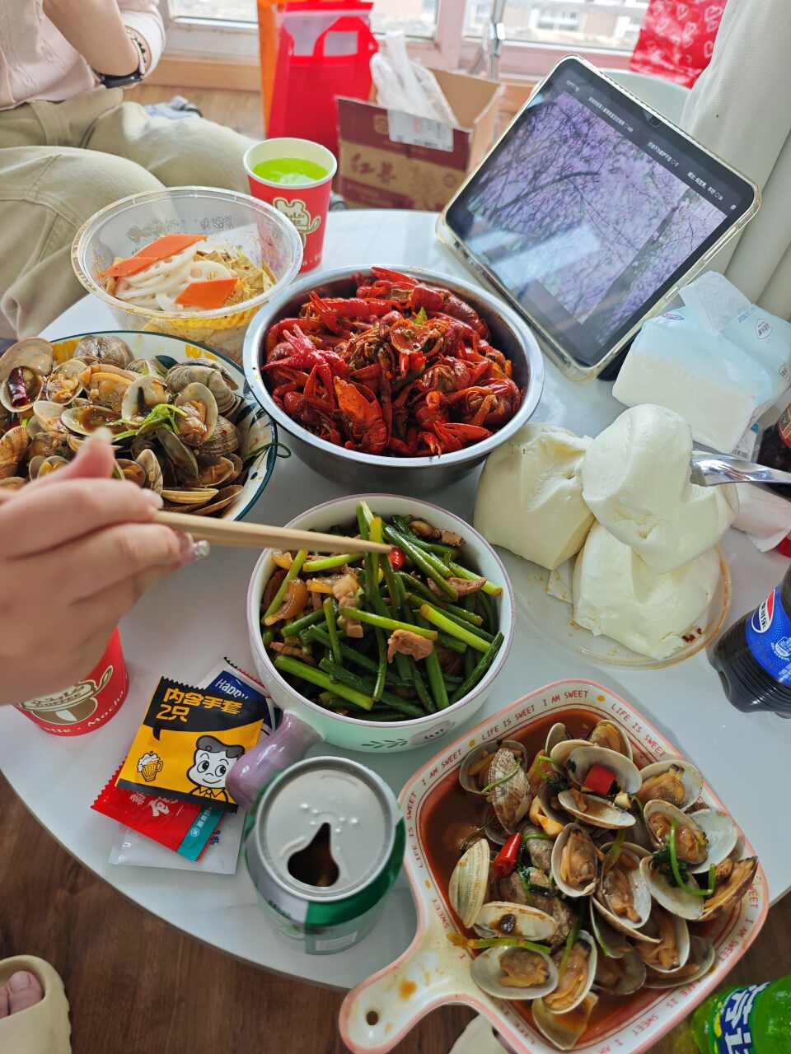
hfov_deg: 58.9
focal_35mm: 23
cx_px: 396
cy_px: 527
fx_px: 701
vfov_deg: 73.9
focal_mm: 8.72
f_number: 1.63
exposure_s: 1/50
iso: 160
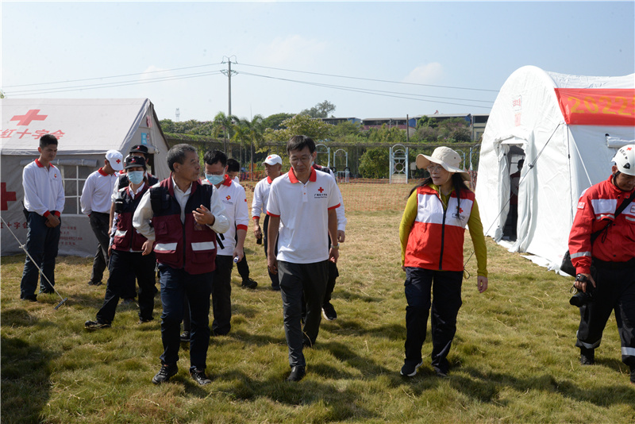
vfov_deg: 37.9
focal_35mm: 35
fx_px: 618
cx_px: 318
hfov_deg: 54.4
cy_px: 212
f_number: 16
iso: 1600
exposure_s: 1/1000
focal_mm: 35
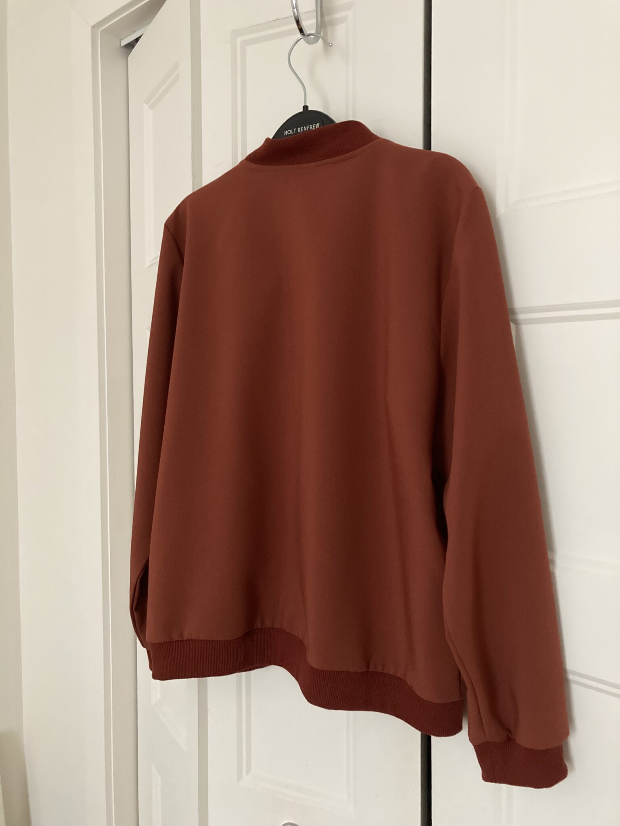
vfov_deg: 63.4
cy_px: 413
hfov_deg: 49.7
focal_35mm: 28
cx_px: 310
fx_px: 669
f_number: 1.8
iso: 500
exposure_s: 1/30
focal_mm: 3.99
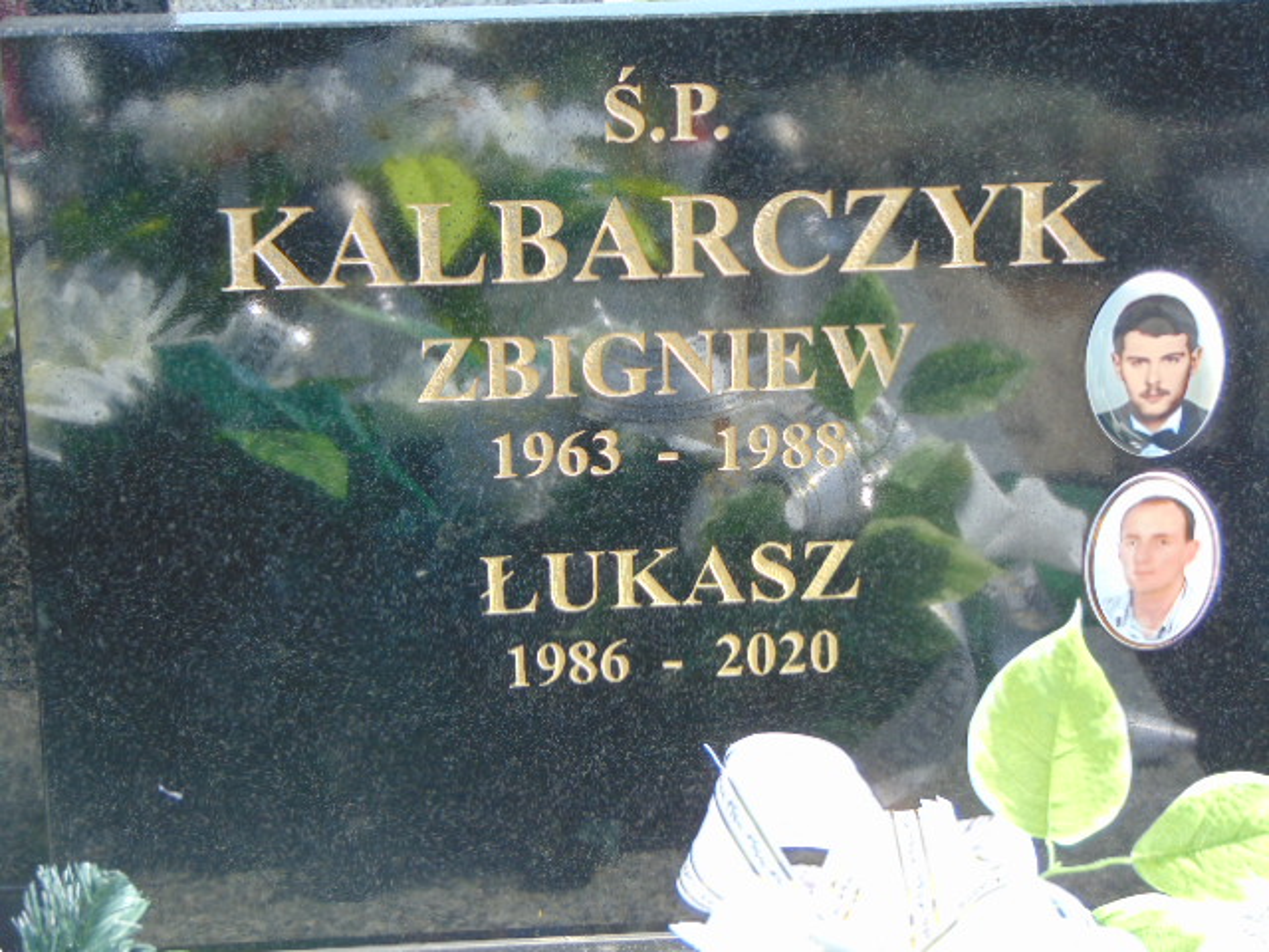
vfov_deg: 13.7
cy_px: 476
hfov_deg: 18.2
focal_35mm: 108
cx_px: 634
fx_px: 3959
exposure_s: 1/160
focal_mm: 19.4
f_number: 3.9
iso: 80
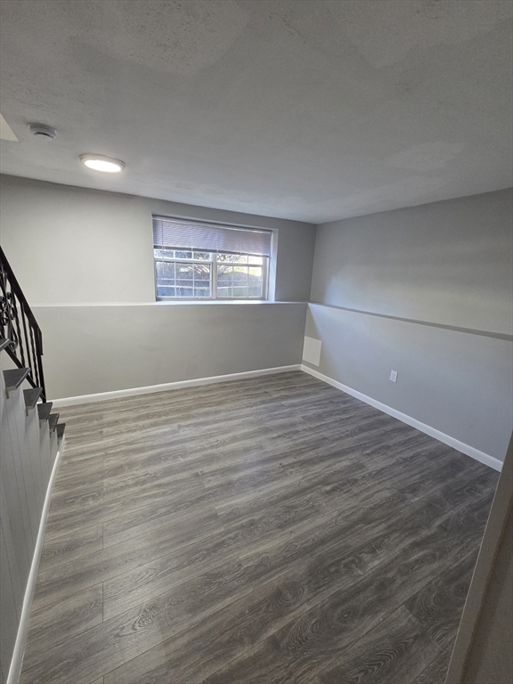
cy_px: 342
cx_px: 256
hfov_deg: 89.9
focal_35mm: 13
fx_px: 257
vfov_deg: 106.2
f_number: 2.2
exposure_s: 1/60
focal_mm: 2.2
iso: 640
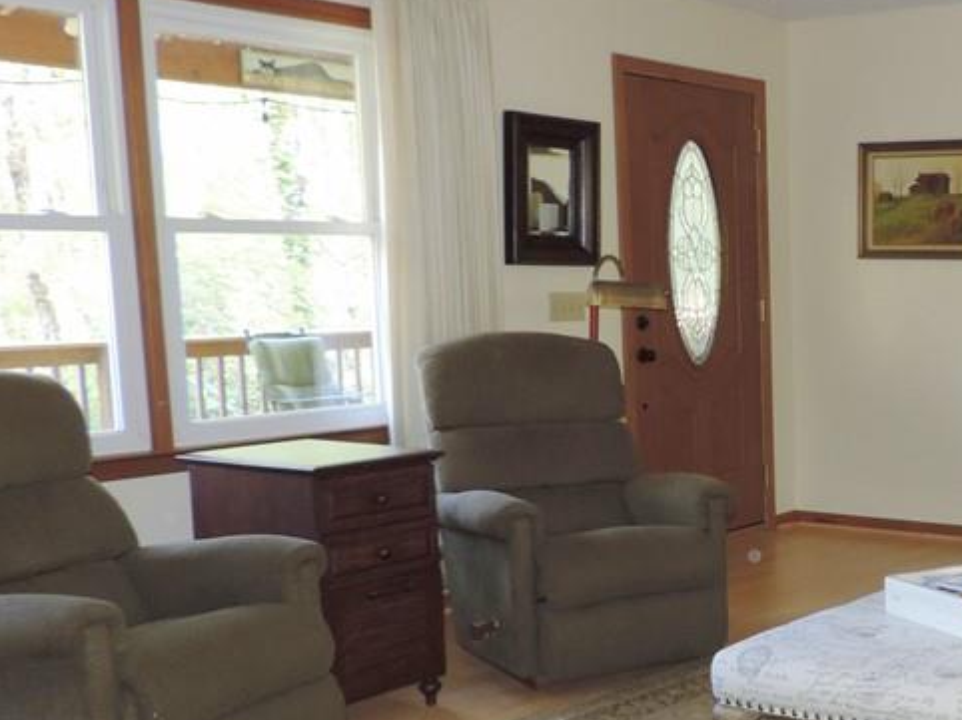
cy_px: 465
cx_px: 920
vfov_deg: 28.4
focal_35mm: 51
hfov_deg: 34.7
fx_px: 1417
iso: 200
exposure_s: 1/30
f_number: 3
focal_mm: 4.3
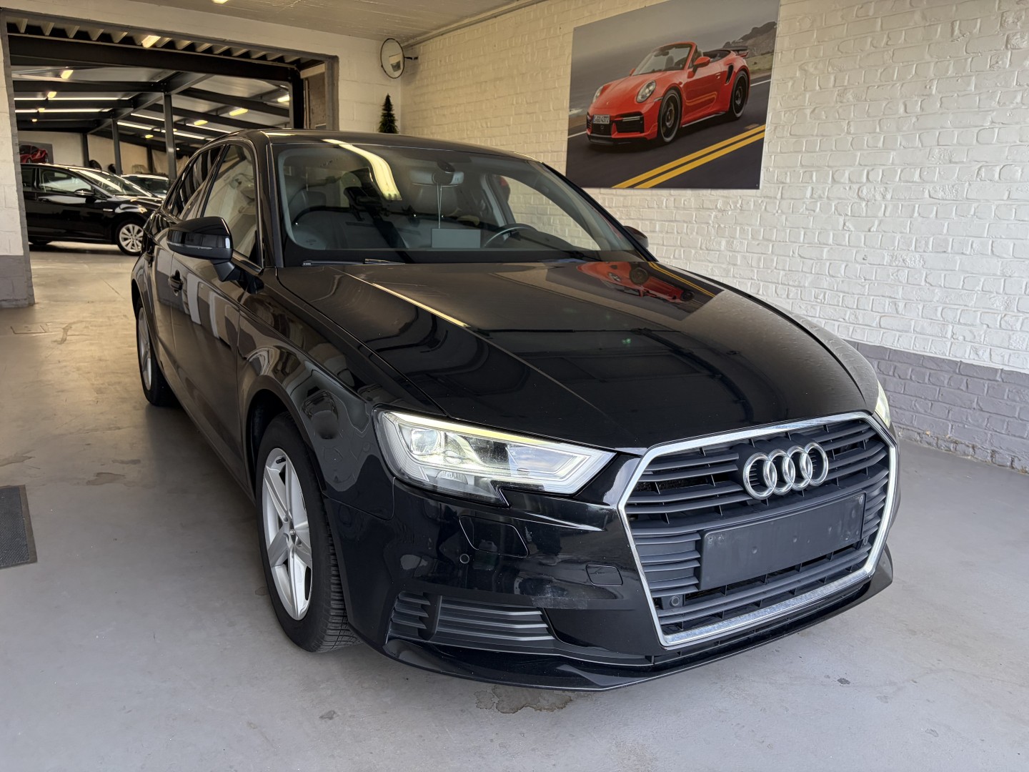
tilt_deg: -10.1
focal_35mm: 26
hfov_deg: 67.3
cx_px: 514
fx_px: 773
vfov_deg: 53.1
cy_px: 386
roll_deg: -0.8
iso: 125
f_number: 1.6
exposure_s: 1/190
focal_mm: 5.96
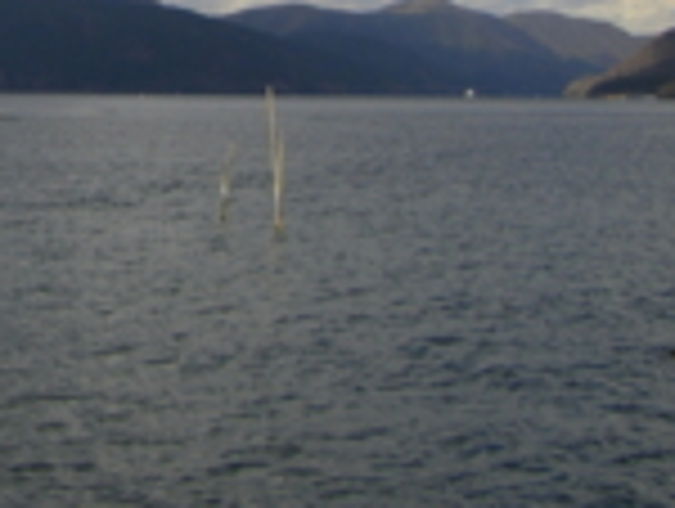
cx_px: -130
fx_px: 1973
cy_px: -9
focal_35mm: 101
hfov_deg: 18.4
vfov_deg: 14.4
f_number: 4.6
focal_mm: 6.3
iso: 50
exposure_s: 1/500
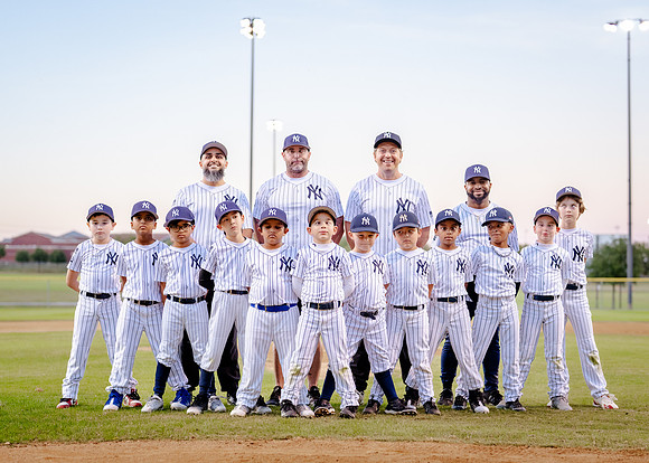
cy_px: 264
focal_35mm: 64
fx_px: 1181
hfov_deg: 30.7
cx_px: 328
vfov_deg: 22.2
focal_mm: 50
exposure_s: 1/500
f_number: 2
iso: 1000
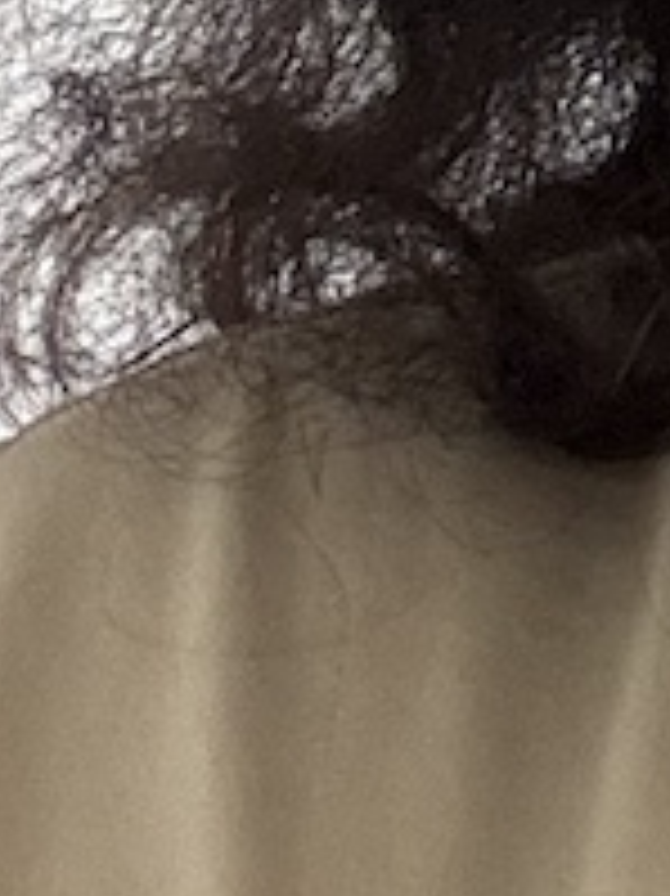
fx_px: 5270
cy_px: -306
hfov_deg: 6.5
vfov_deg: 9.5
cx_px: 2143
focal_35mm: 204
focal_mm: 2.69
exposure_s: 1/60
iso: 250
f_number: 1.9
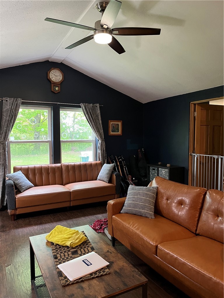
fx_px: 224
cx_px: 112
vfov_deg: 67.3
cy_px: 149
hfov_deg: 53.1
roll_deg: -0.4
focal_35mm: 26
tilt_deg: -2.3
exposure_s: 1/40
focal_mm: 5.1
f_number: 1.6
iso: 500
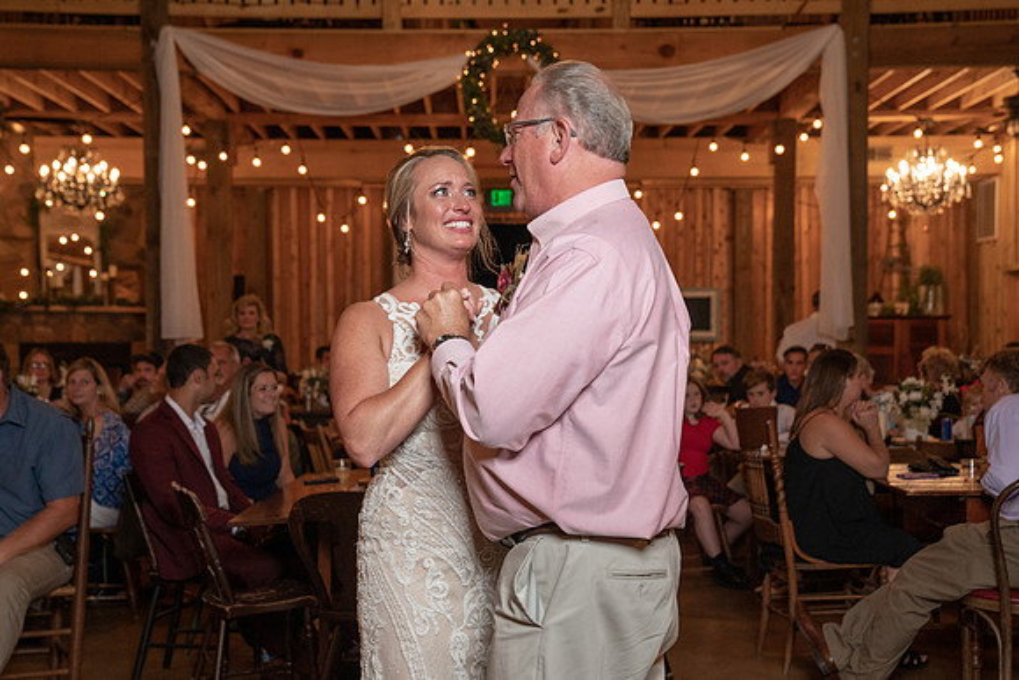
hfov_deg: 40.0
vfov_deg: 27.3
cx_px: 509
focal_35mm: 49
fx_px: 1400
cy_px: 375
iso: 2000
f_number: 4
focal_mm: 44
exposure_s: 1/200
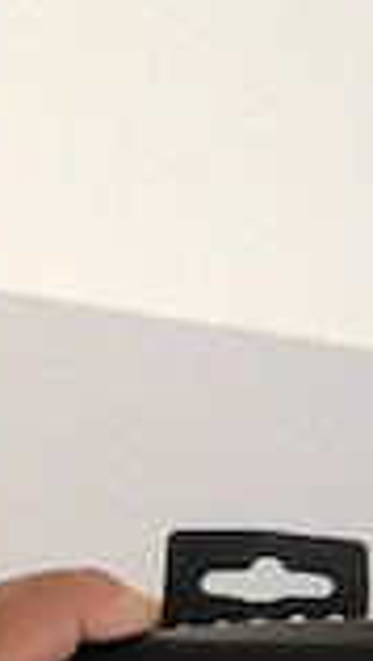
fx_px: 1159
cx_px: 302
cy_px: 820
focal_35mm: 66
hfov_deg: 18.1
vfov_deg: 27.5
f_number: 1.7
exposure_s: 1/31.5
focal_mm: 4.53
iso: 146
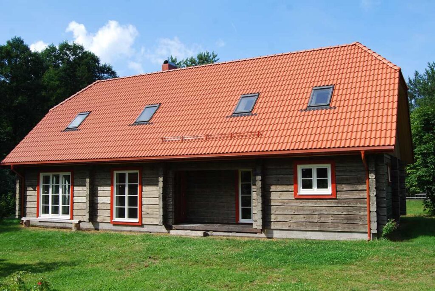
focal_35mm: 36
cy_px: 146
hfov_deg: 53.1
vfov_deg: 37.0
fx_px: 436
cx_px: 218
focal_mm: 24
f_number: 6.3
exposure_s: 1/160
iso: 100
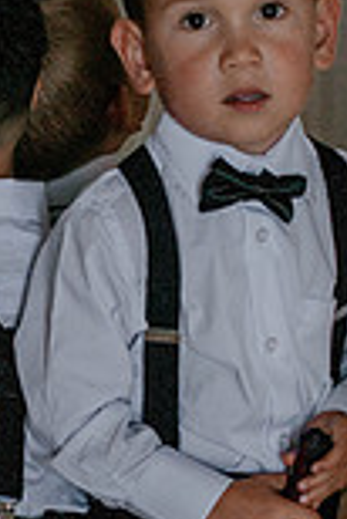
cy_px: 280
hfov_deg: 6.3
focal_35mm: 219
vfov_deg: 9.4
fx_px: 3159
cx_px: 109
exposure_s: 1/320
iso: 250
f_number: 3.5
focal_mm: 50
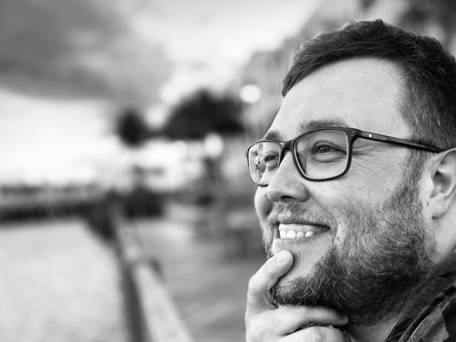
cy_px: 252
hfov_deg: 47.8
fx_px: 514
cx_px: 221
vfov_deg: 36.1
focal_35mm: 39
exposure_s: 1/121
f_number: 1.5
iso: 125
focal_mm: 5.7
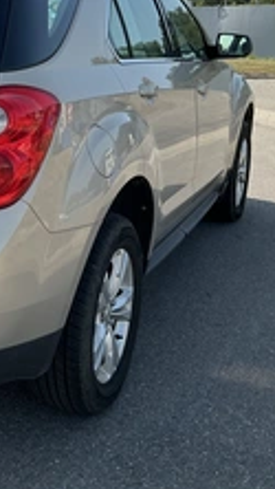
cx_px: -70
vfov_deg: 37.5
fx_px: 712
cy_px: 165
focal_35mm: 55
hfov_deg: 20.2
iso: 25
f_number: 1.8
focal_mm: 3
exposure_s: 1/1377
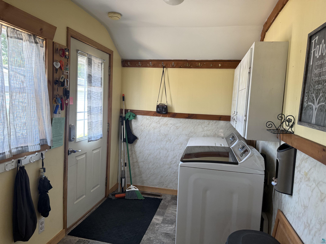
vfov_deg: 56.8
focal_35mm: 24
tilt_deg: -5.6
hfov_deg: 71.6
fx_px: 226
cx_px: 163
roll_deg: -2.5
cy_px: 122
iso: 200
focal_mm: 6.76
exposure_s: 1/121
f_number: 1.78
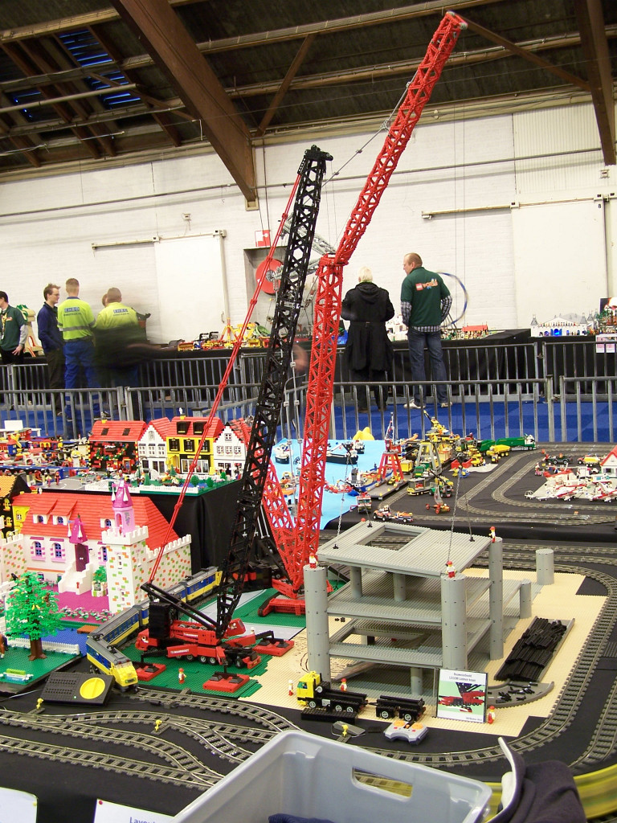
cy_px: 412
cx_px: 308
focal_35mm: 40
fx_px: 951
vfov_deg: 46.8
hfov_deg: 36.0
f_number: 2.8
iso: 80
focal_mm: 6.7
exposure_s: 1/2
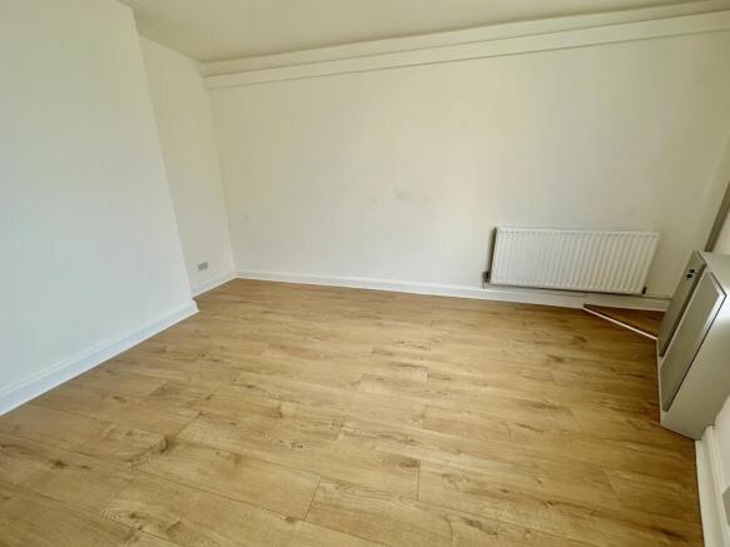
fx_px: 295
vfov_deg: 85.7
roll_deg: +0.3
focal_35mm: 14
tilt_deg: -17.3
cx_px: 365
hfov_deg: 102.1
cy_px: 274
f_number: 2.2
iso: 40
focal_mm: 2.22
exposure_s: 1/99
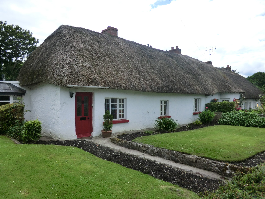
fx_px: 184
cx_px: 132
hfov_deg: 71.6
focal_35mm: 24
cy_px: 100
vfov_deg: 56.8
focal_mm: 4.3
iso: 80
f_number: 3.2
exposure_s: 1/800
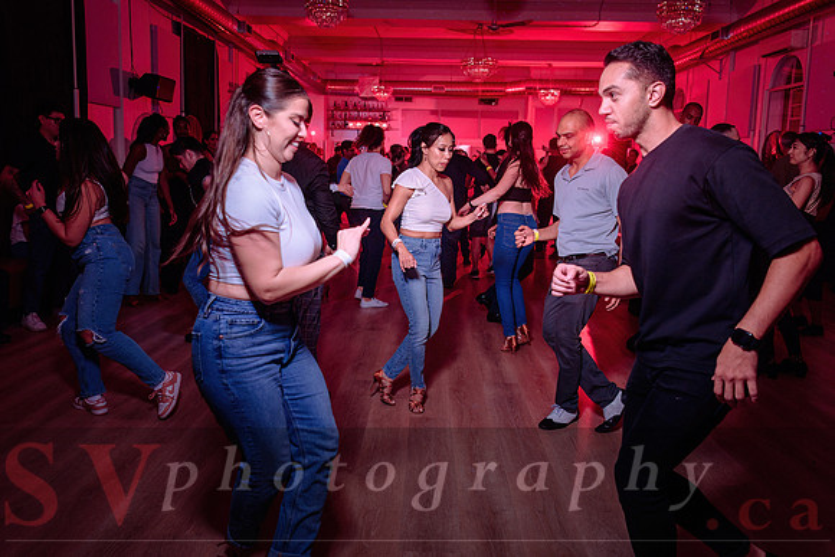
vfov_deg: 47.3
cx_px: 407
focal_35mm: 27
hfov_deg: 66.7
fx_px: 634
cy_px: 249
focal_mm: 24
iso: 800
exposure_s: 1/100
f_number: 2.8
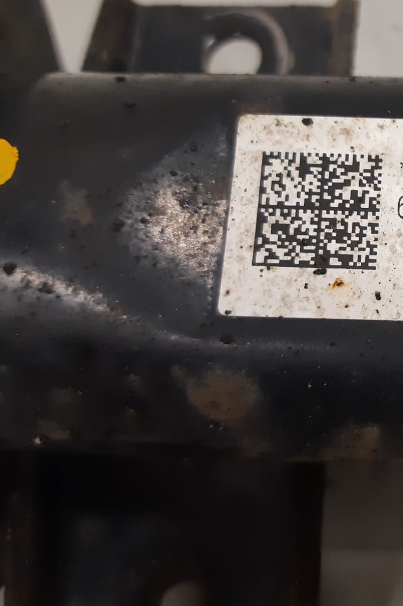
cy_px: 229
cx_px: 451
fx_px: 756
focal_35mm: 45
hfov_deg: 27.2
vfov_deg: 43.3
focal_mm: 3.93
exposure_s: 1/50
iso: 200
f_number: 1.7
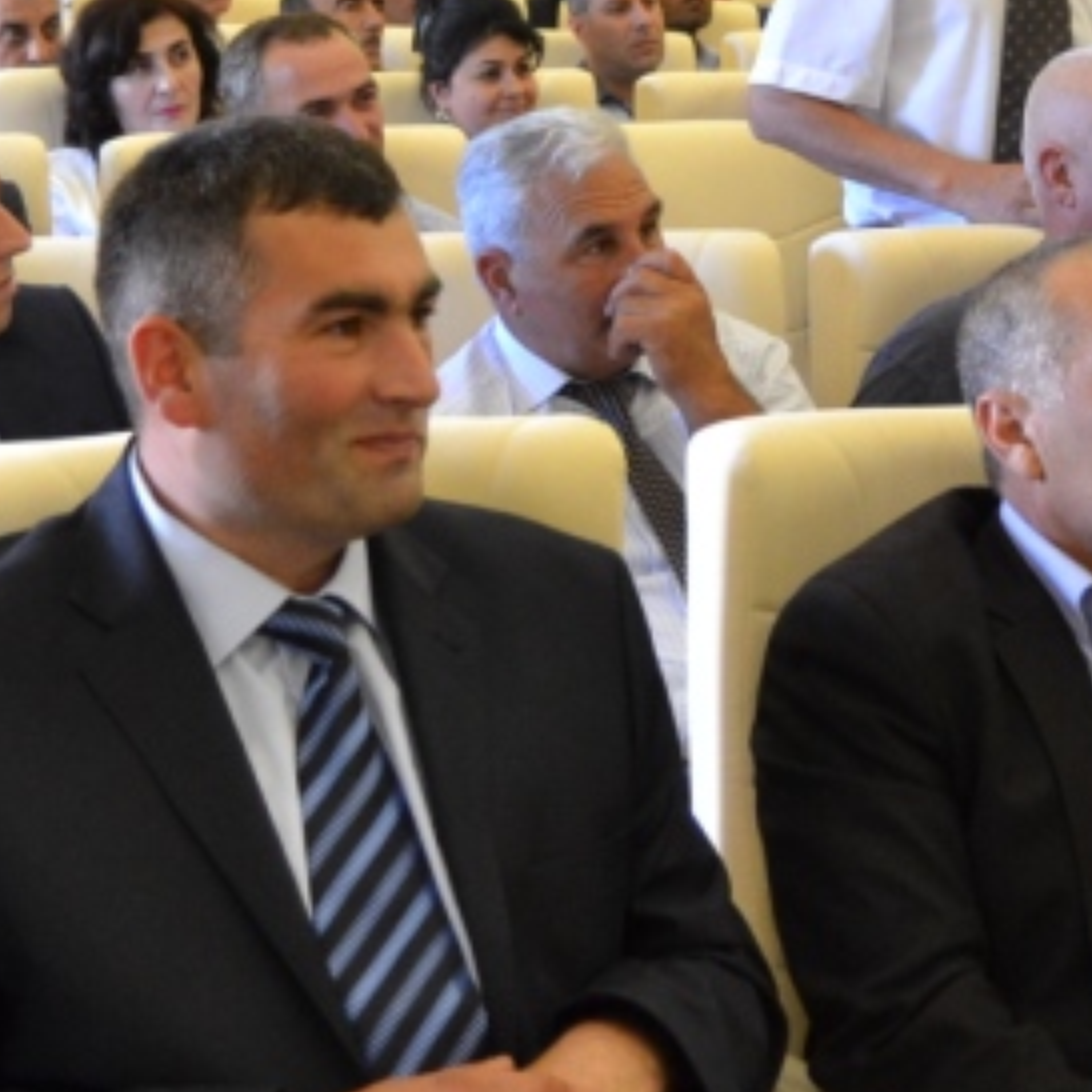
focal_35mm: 86
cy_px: 178
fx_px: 3069
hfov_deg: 20.0
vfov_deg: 19.9
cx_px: 832
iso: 1100
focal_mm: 18
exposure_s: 1/60
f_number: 3.5
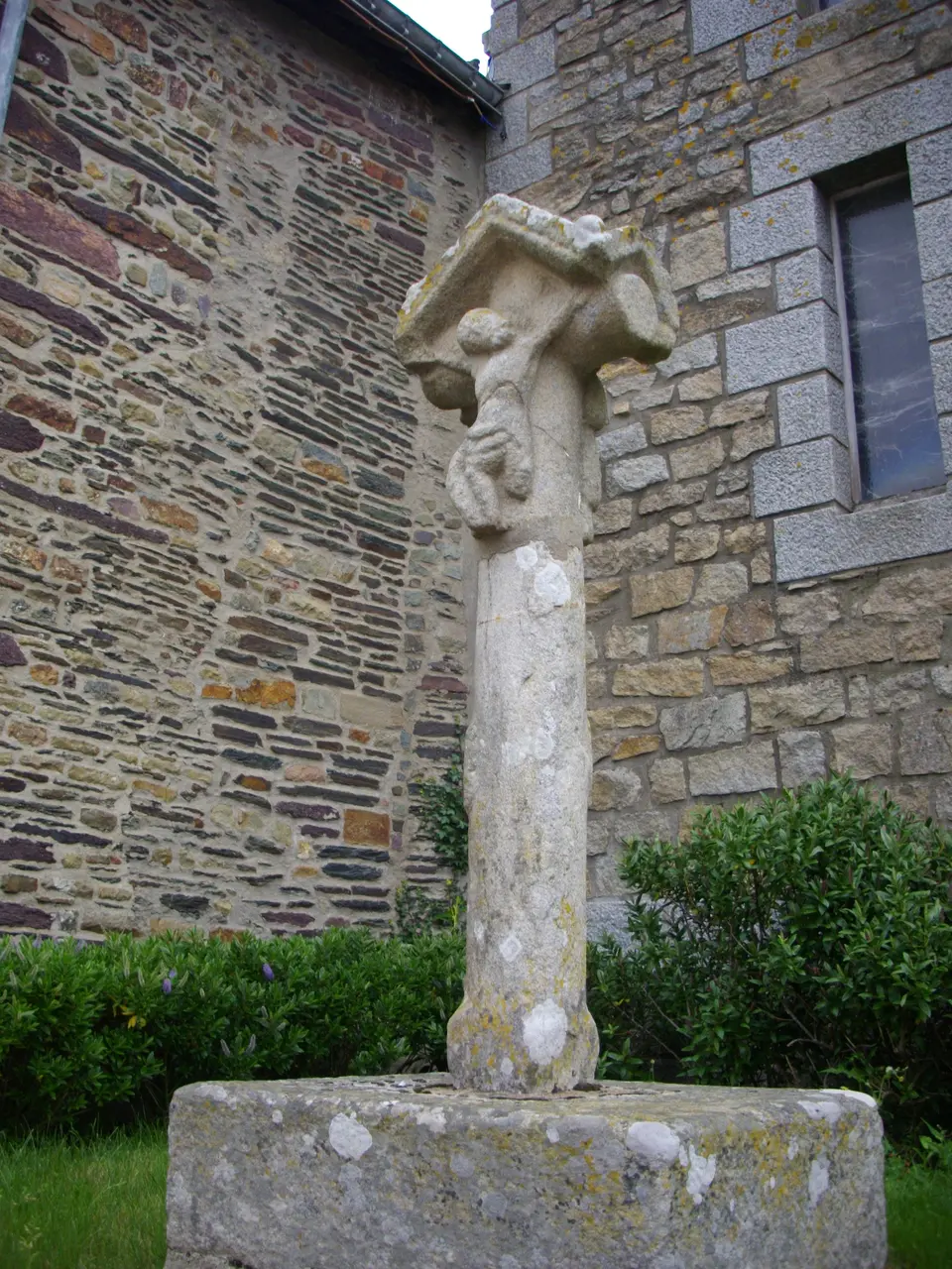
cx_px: 476
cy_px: 634
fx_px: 1357
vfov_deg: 50.1
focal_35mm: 37
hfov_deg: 38.7
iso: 100
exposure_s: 1/160
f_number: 5.6
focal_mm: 6.2
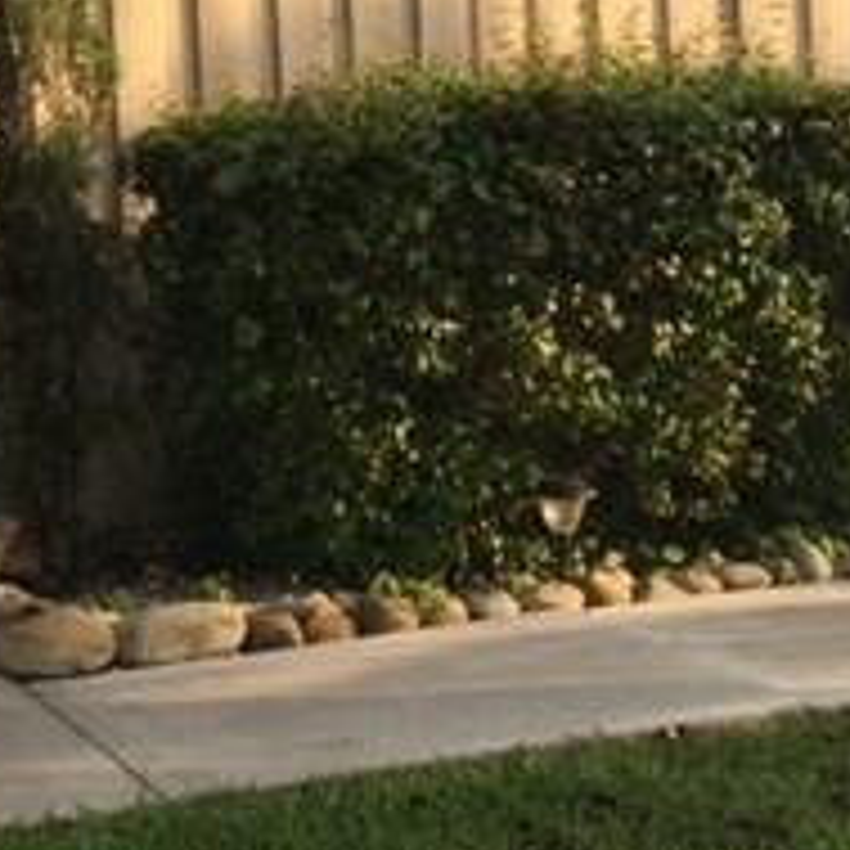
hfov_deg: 18.6
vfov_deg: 18.4
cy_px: 90
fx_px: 2584
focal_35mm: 93
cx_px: 220
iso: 25
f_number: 2.4
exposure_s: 1/460
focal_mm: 3.3
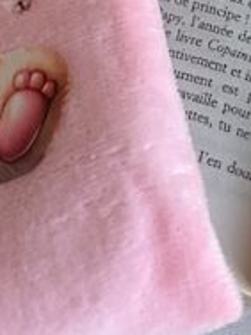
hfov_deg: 9.4
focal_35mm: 158
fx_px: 1528
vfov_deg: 11.5
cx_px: 153
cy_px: -290
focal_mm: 3
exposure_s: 1/100
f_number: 1.8
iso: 20
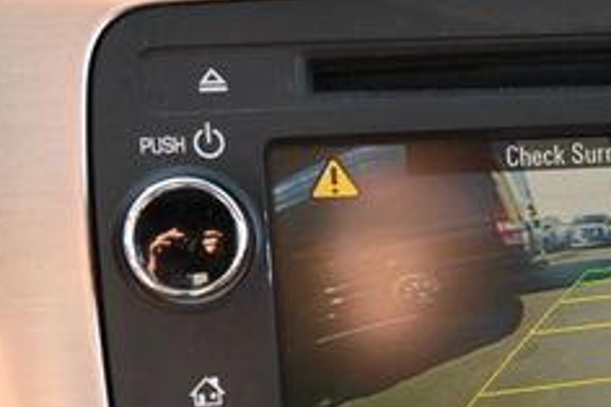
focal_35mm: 85
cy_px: 366
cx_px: 583
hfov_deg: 23.0
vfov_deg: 15.8
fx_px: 1448
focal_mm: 21
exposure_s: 1/125
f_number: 4
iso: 640
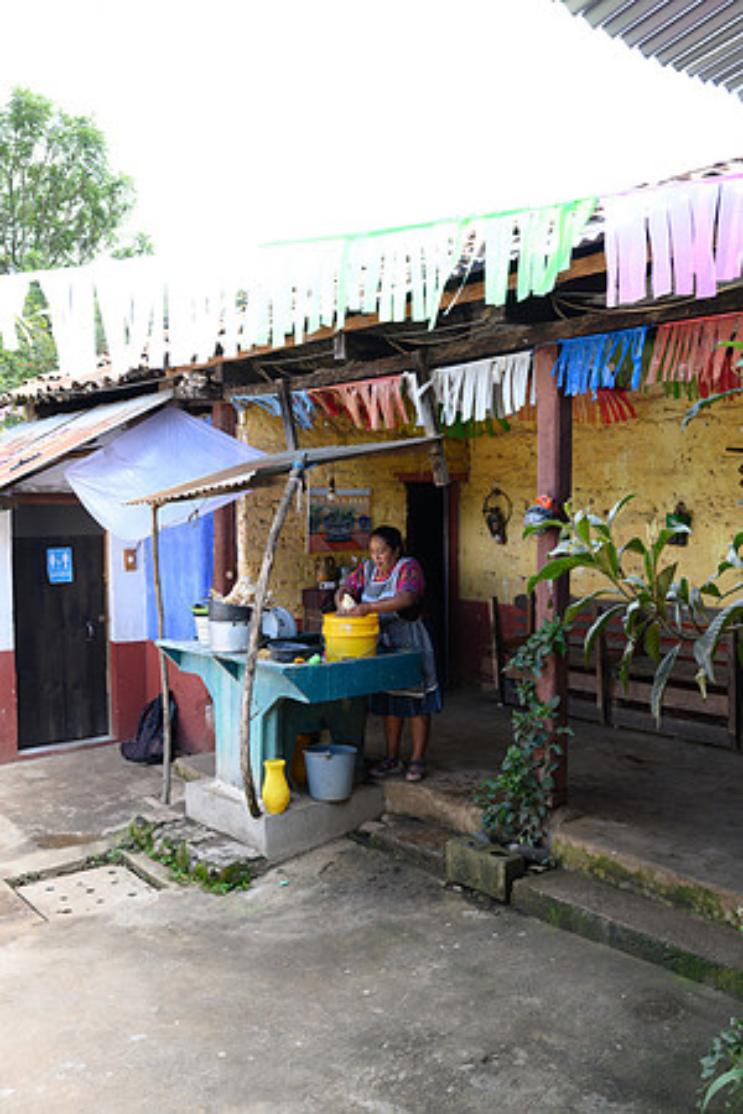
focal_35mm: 30
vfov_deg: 61.9
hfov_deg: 43.6
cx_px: 372
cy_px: 557
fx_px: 929
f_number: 7.1
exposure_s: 1/80
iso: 320
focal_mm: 30
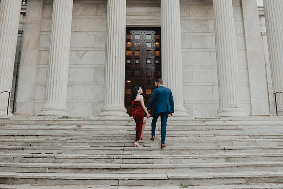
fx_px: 215
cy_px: 96
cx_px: 146
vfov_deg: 47.4
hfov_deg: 66.7
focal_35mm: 27
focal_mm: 24
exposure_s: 1/160
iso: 800
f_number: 4.5
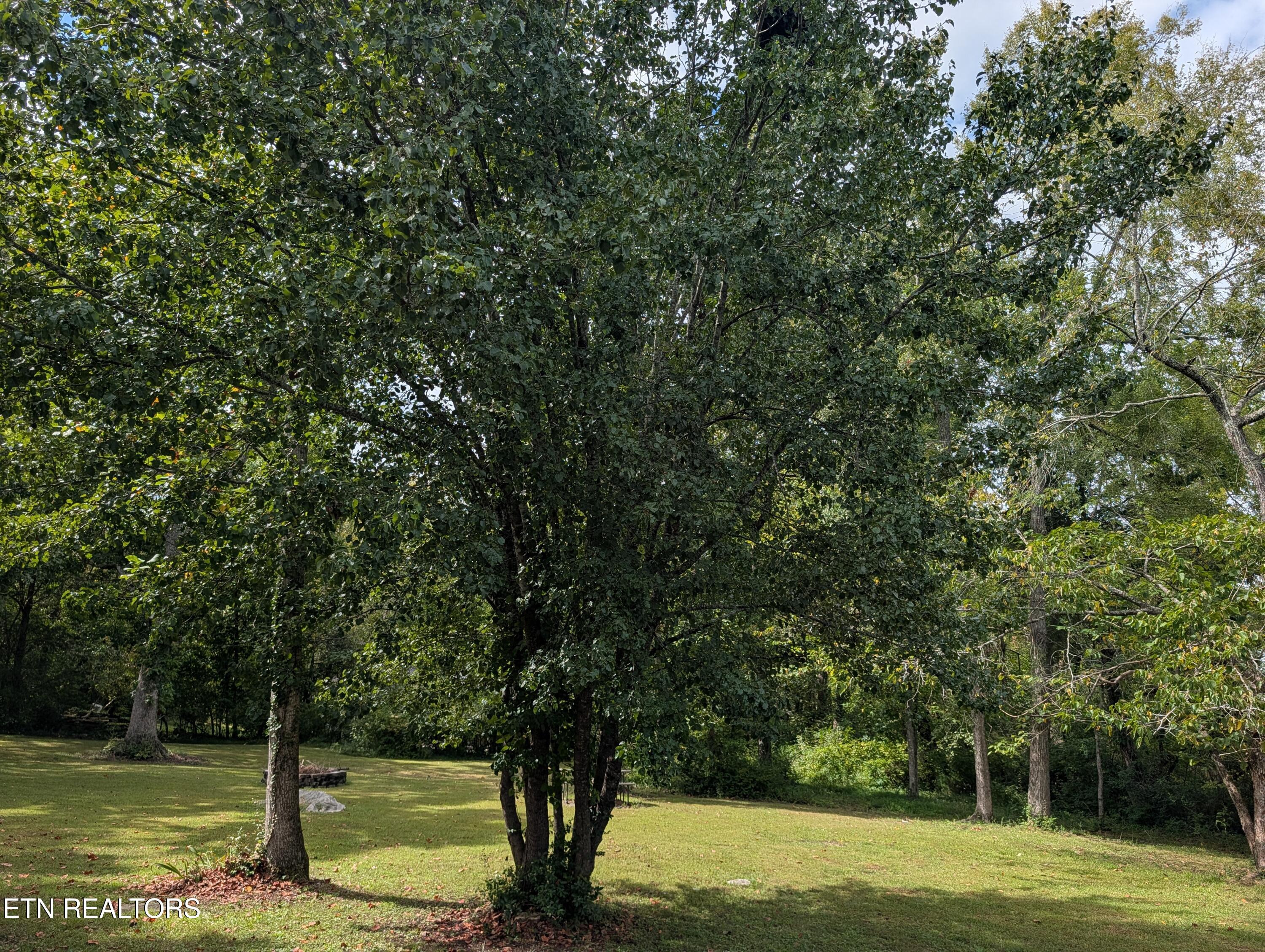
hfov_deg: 71.5
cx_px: 632
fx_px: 878
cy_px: 476
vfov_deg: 56.9
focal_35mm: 24
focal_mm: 6.9
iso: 16
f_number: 1.68
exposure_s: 1/1011
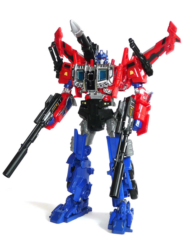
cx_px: 91
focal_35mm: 35
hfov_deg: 40.7
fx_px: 245
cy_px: 122
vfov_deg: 52.6
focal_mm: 5.7
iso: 100
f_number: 2.8
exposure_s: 1/25
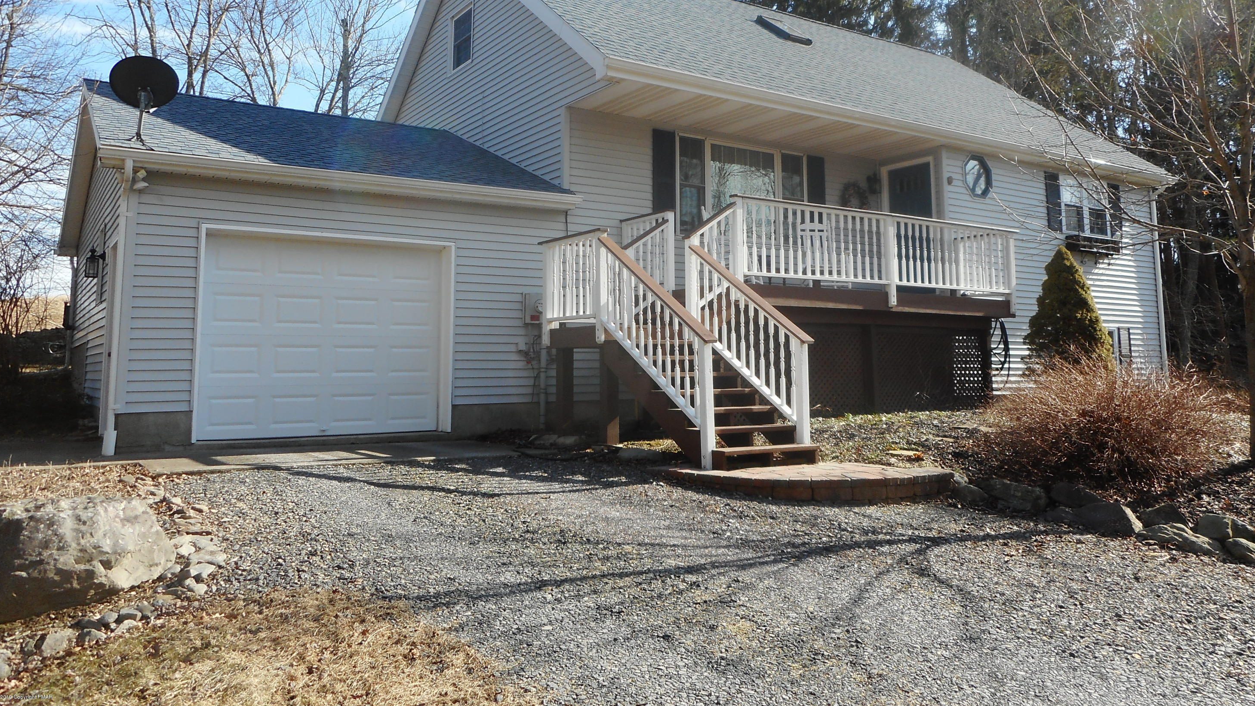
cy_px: 243
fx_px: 932
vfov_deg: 41.0
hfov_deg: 67.9
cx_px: 639
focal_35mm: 28
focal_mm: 4.5
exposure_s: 1/320
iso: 80
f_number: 3.7
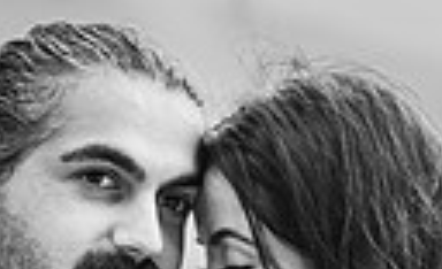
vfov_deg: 7.5
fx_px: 2034
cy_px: 399
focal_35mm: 170
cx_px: 372
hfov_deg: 12.3
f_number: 1.2
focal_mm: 35
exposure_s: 1/2000
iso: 200
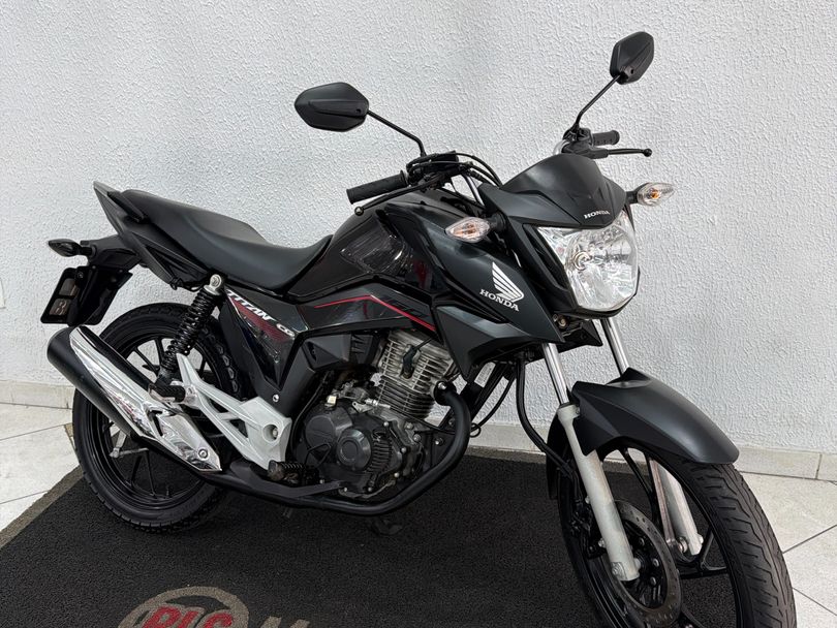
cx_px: 418
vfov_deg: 56.8
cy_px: 314
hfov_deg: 71.6
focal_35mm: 24
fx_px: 580
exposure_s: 1/120
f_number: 1.78
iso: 200
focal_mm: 6.76
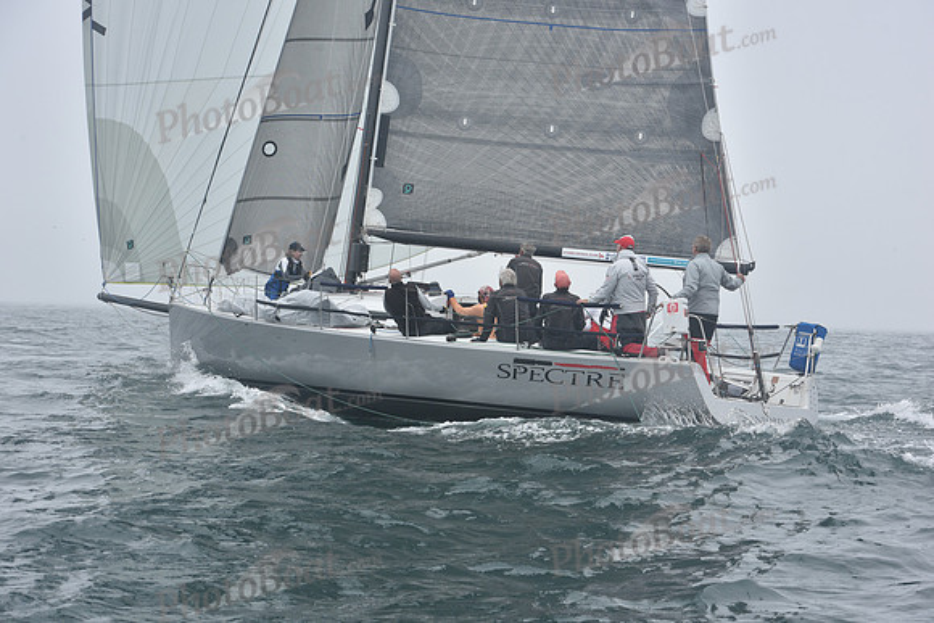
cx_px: 467
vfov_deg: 19.5
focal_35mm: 70
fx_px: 1816
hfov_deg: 28.8
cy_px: 312
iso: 250
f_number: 8
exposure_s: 1/800
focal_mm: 70
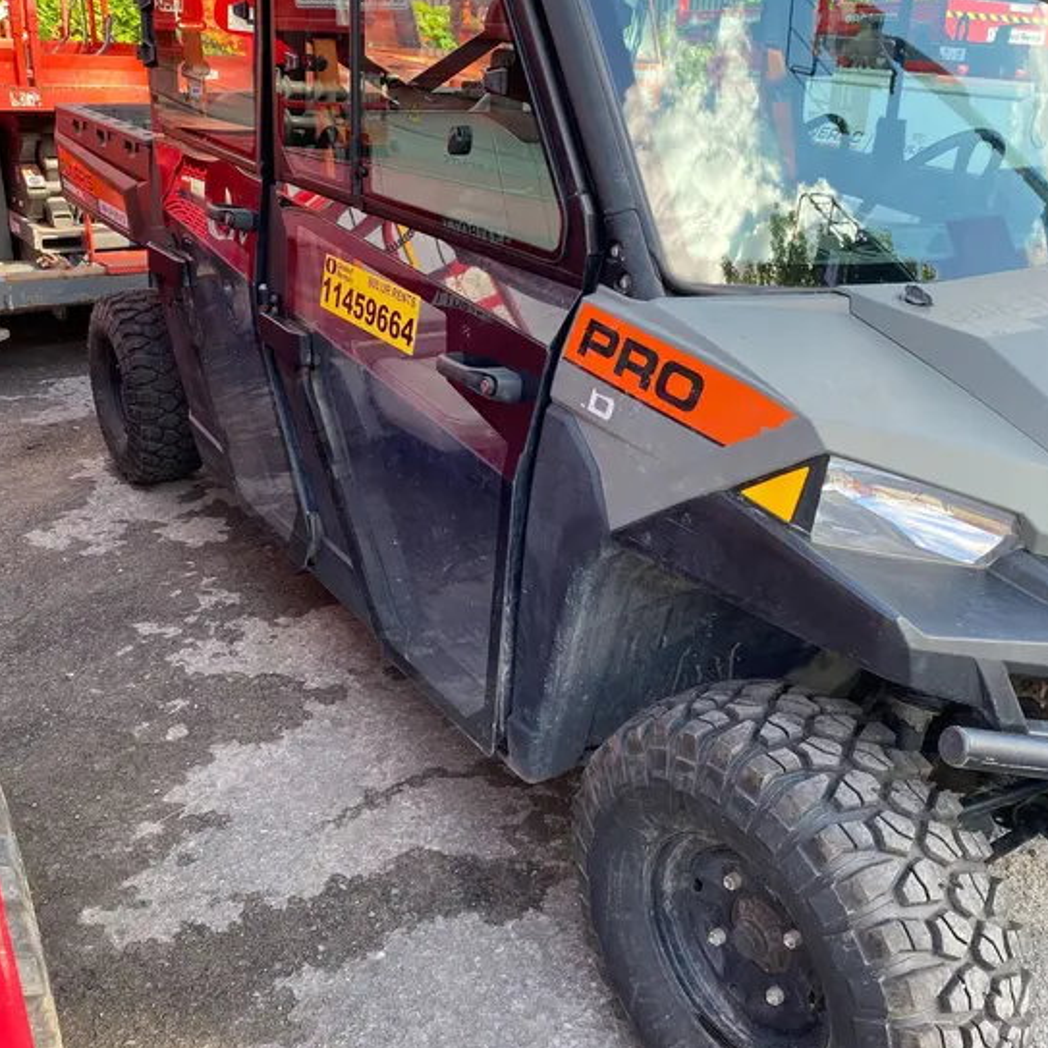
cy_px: 470
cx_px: 527
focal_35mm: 31
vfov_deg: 52.4
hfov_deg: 52.5
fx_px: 1062
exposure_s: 1/222
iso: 32
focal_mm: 4.25
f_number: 1.8
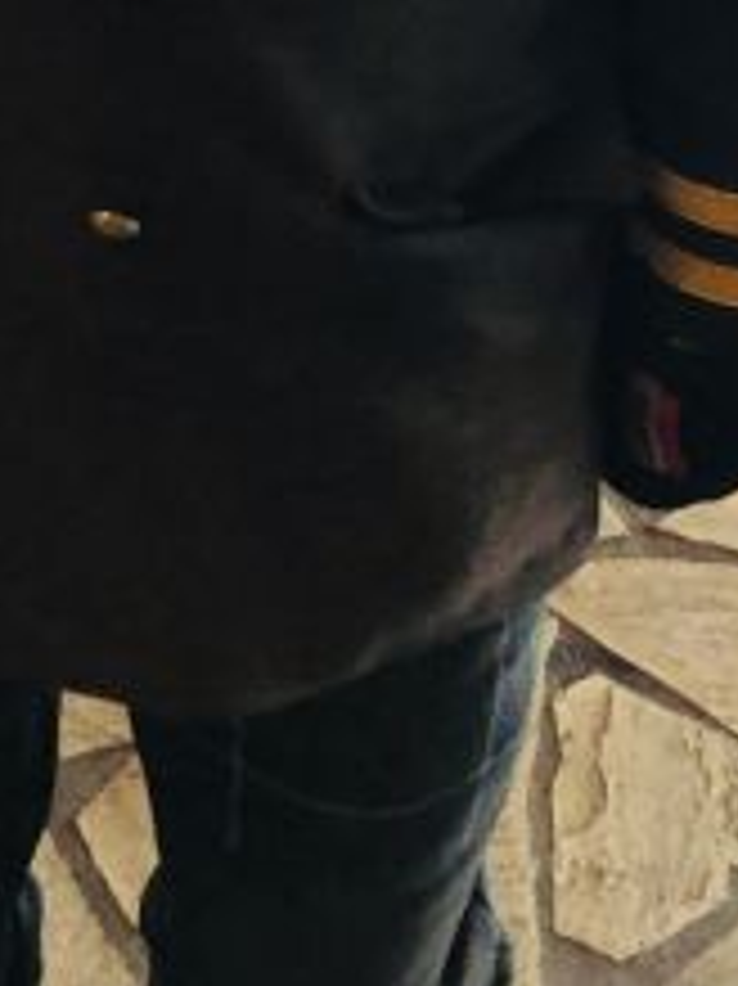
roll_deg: -1.3
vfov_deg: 15.8
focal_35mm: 104
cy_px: -840
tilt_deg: -13.4
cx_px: -324
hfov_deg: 13.5
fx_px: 2959
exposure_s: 1/9
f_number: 1.8
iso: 100
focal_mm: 3.99
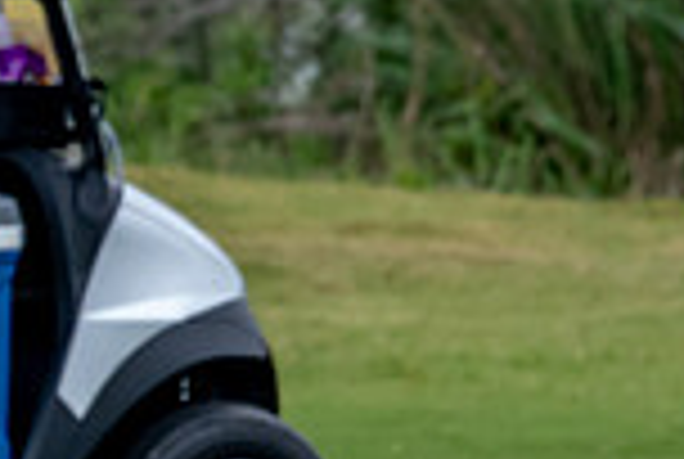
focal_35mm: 2402
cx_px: -356
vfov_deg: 0.6
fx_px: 45727
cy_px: 308
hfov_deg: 0.9
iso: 1100
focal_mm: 420
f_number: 5.6
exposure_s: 1/2000
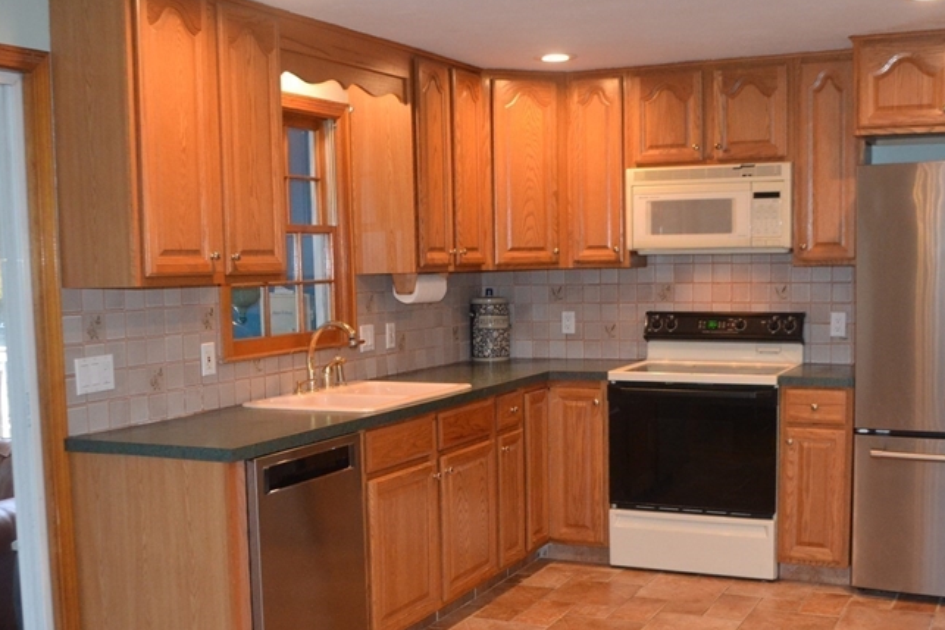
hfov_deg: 45.4
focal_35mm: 43
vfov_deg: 31.1
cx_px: 481
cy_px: 380
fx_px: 1129
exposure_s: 1/60
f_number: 3.5
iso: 1250
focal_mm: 18
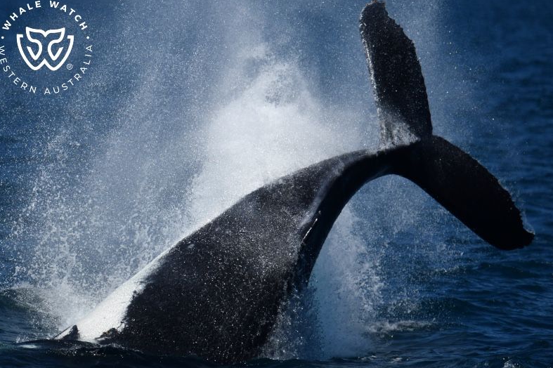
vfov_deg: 2.3
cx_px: 275
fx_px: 9366
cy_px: 184
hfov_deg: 3.4
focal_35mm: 610
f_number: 6.3
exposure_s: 1/8000
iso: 640
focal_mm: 600
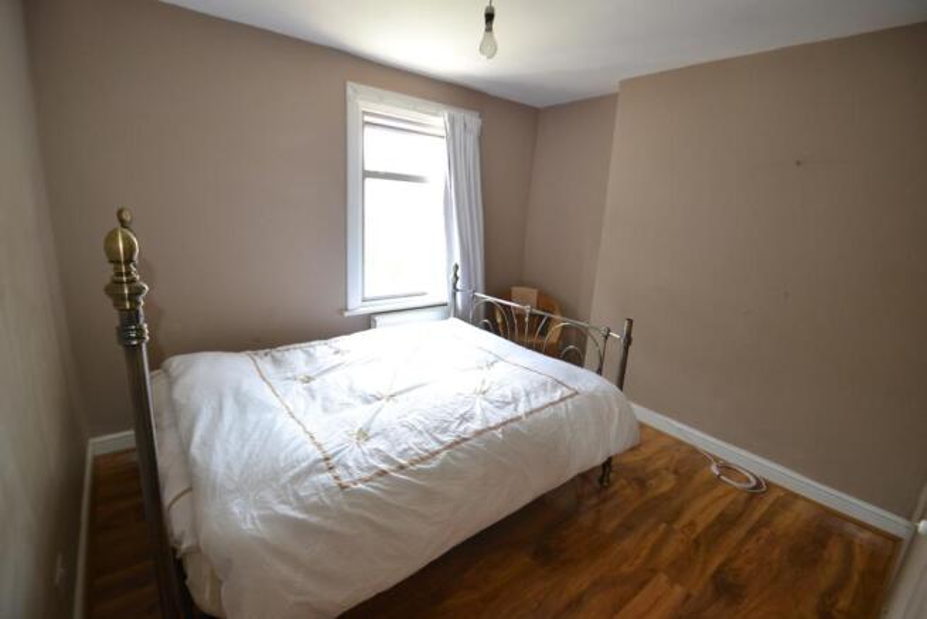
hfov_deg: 100.4
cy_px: 310
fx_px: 386
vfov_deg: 77.4
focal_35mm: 15
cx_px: 464
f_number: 4
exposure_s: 1/80
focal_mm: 10
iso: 400
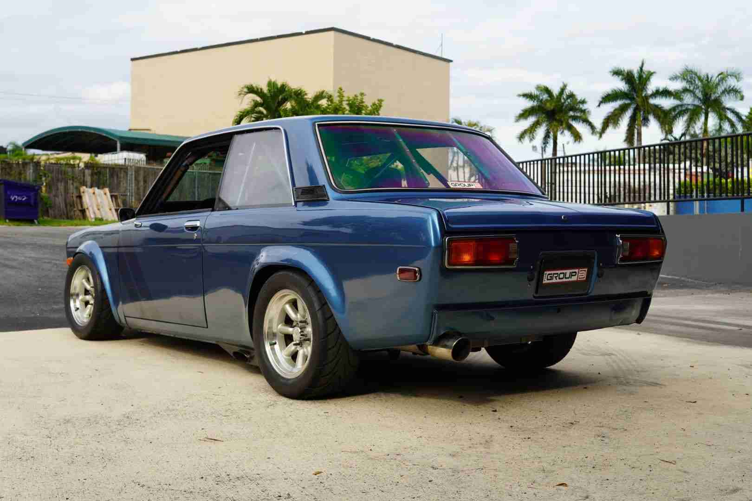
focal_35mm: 45
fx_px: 940
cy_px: 250
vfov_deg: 29.9
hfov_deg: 43.6
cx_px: 376
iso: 100
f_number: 6.3
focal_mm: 30
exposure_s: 1/100
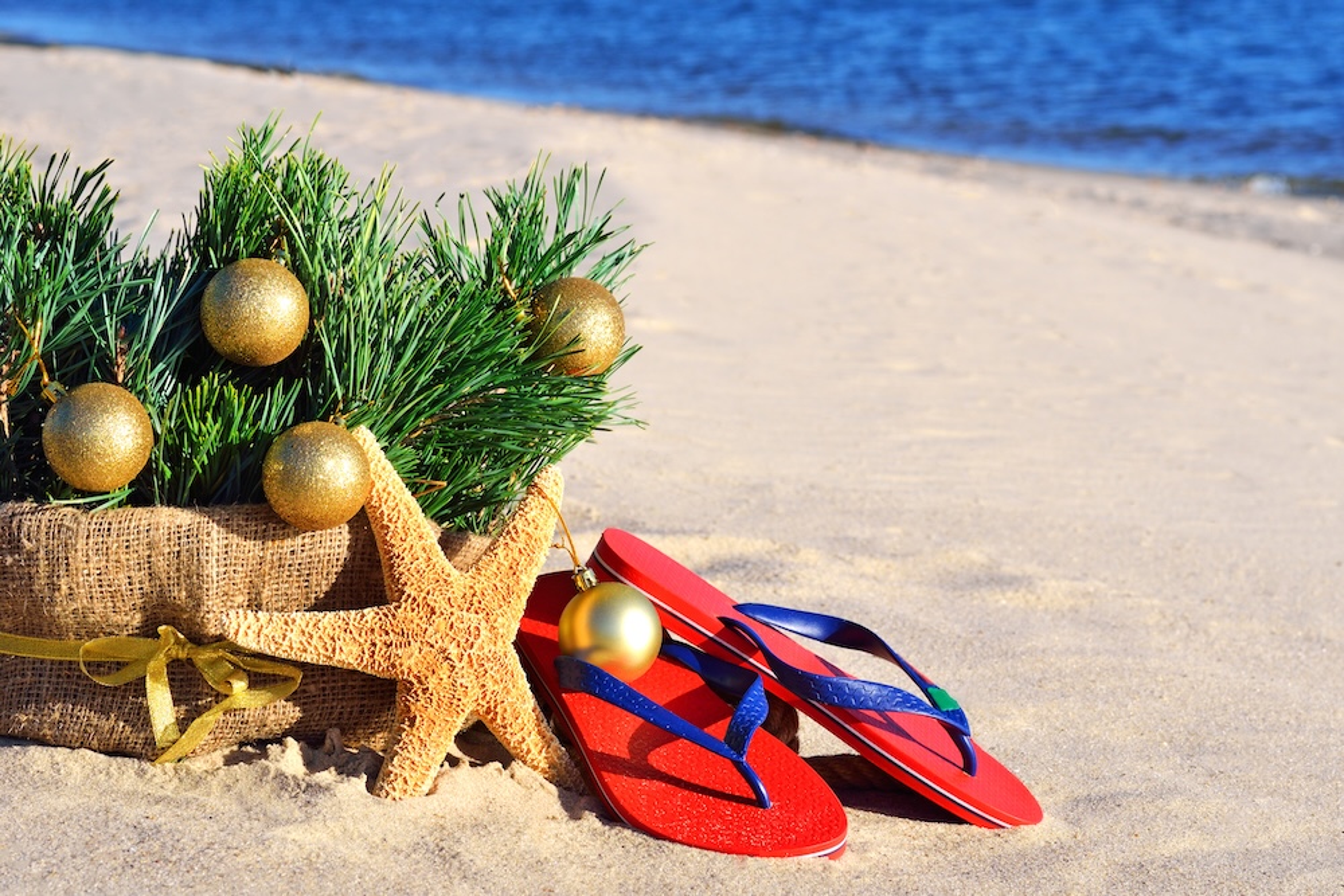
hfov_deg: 19.5
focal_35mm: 105
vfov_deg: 13.0
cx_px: 672
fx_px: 3920
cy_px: 448
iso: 100
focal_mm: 70
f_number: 10
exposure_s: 1/320
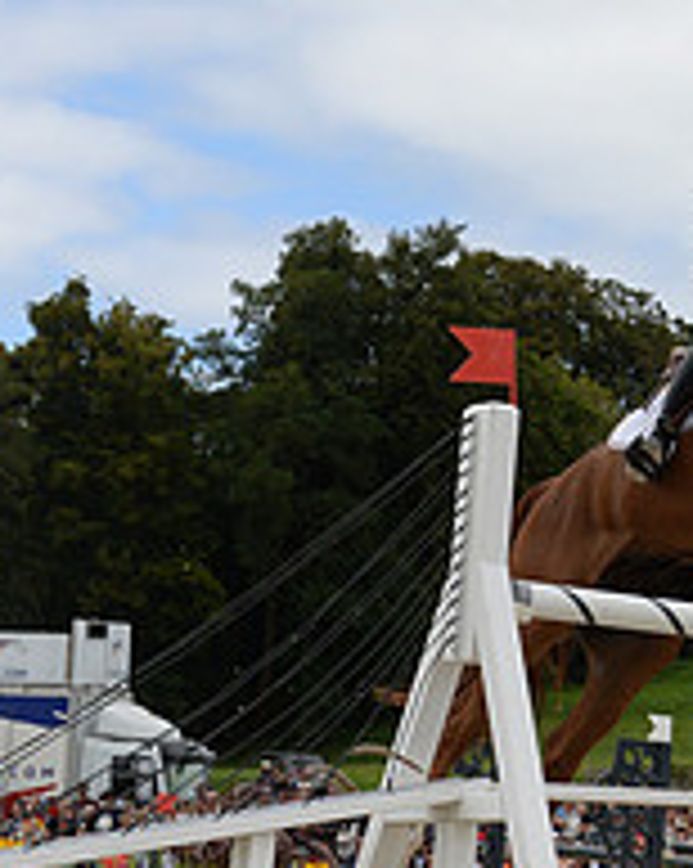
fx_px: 3621
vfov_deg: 13.7
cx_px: 1166
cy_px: 364
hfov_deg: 10.4
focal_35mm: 141
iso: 1250
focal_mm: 50
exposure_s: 1/3200
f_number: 9
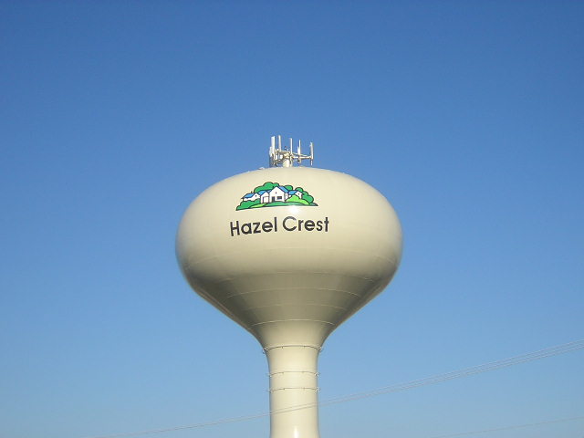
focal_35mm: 62
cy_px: 219
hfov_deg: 31.2
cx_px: 292
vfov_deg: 23.7
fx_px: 1046
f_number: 3.4
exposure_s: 1/930
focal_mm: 8.1
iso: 100
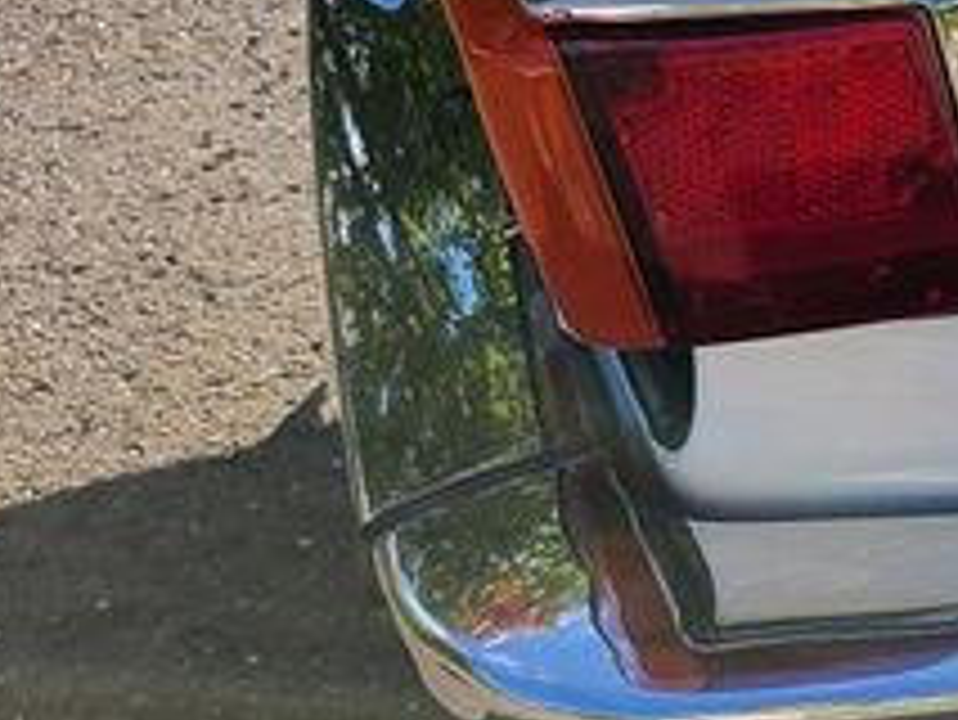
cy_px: 112
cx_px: 1408
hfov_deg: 21.3
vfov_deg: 18.7
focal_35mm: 78
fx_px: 2160
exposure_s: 1/1601
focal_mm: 5.4
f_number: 1.8
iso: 40
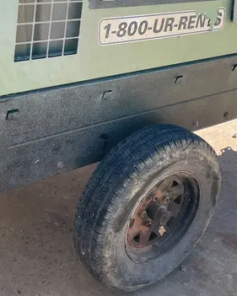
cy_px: 88
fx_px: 464
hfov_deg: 28.6
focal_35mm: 53
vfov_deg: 34.9
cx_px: 108
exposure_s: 1/1453
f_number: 1.6
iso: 50
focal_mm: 4.2
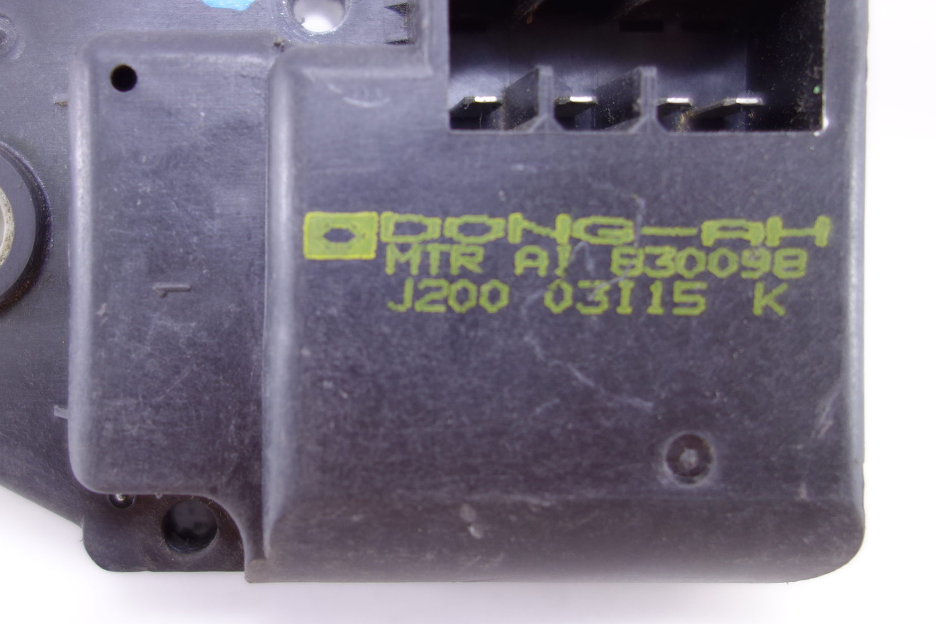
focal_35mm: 43
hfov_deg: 44.7
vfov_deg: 31.1
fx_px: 1118
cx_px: 303
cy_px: 242
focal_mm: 10.4
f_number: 1.8
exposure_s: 1/40
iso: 125
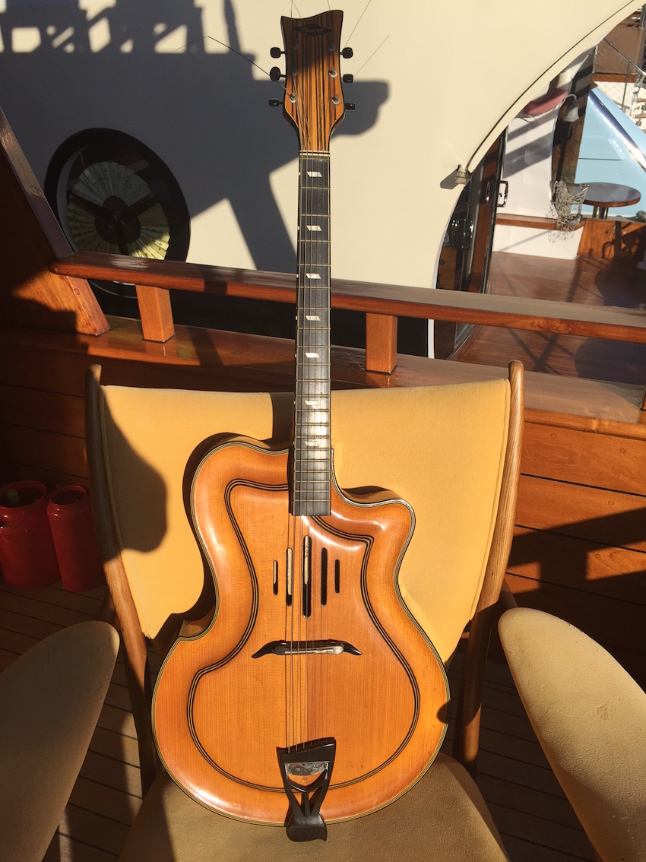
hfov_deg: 48.2
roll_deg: +0.5
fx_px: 722
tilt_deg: -29.3
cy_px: 431
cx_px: 323
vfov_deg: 61.7
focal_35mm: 29
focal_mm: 4.15
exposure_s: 1/3049
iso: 32
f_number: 2.2
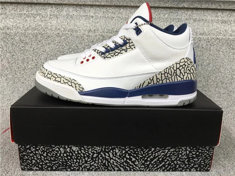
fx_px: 210
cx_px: 118
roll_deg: -1.5
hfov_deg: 58.4
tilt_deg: -15.4
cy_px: 88
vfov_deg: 45.4
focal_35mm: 31
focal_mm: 3.3
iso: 40
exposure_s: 1/100
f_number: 2.4
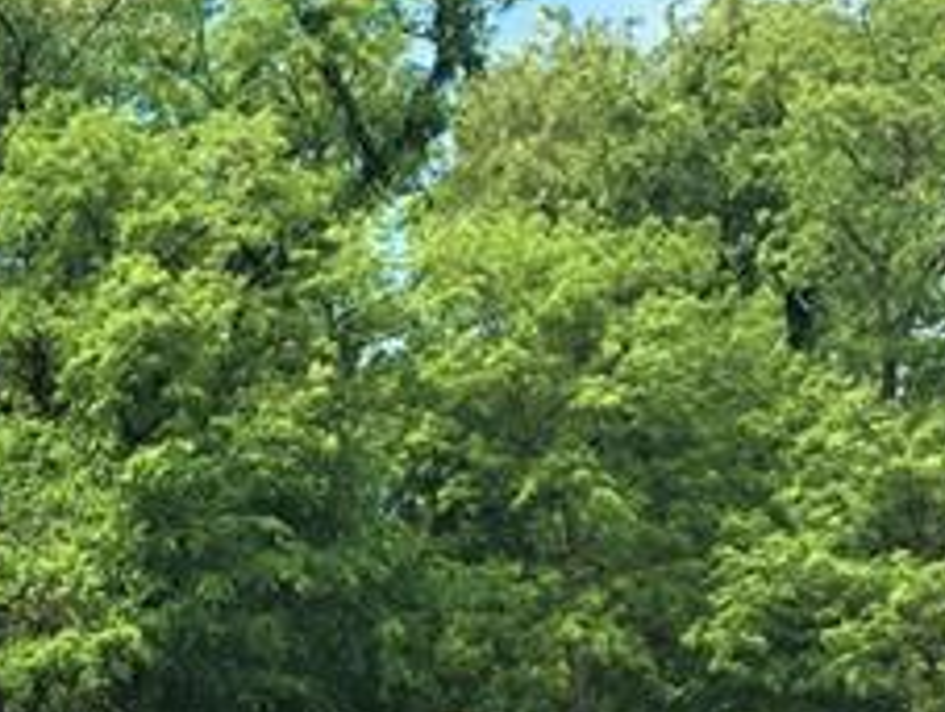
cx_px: -129
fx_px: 2789
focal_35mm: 102
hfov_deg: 18.4
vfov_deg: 14.4
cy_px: 654
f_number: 2.2
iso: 25
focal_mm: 4.15
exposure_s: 1/1451
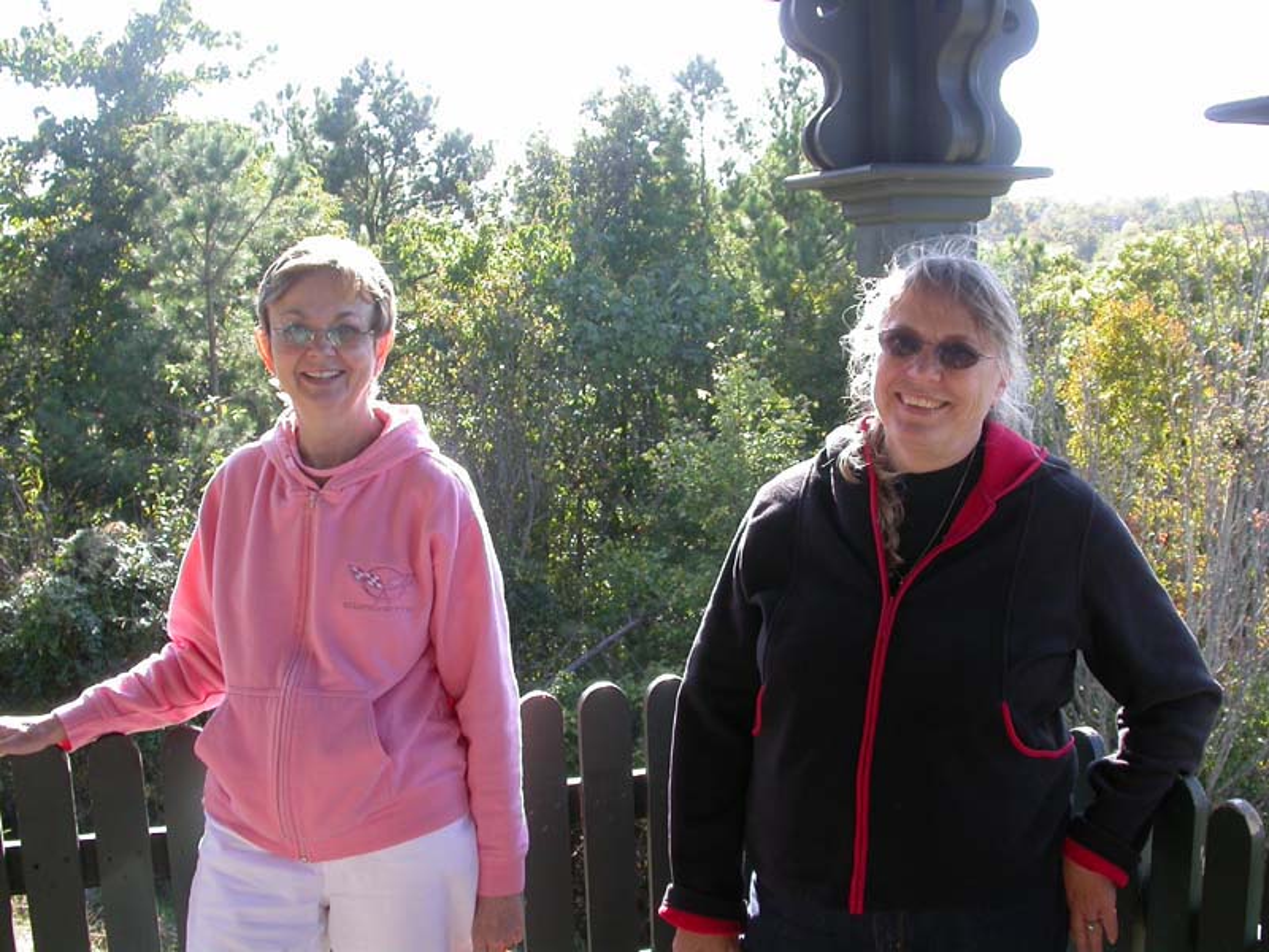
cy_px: 476
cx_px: 634
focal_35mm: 38
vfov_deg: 37.7
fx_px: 1393
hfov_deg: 49.0
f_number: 4.2
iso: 100
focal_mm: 7.85
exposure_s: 1/97.9
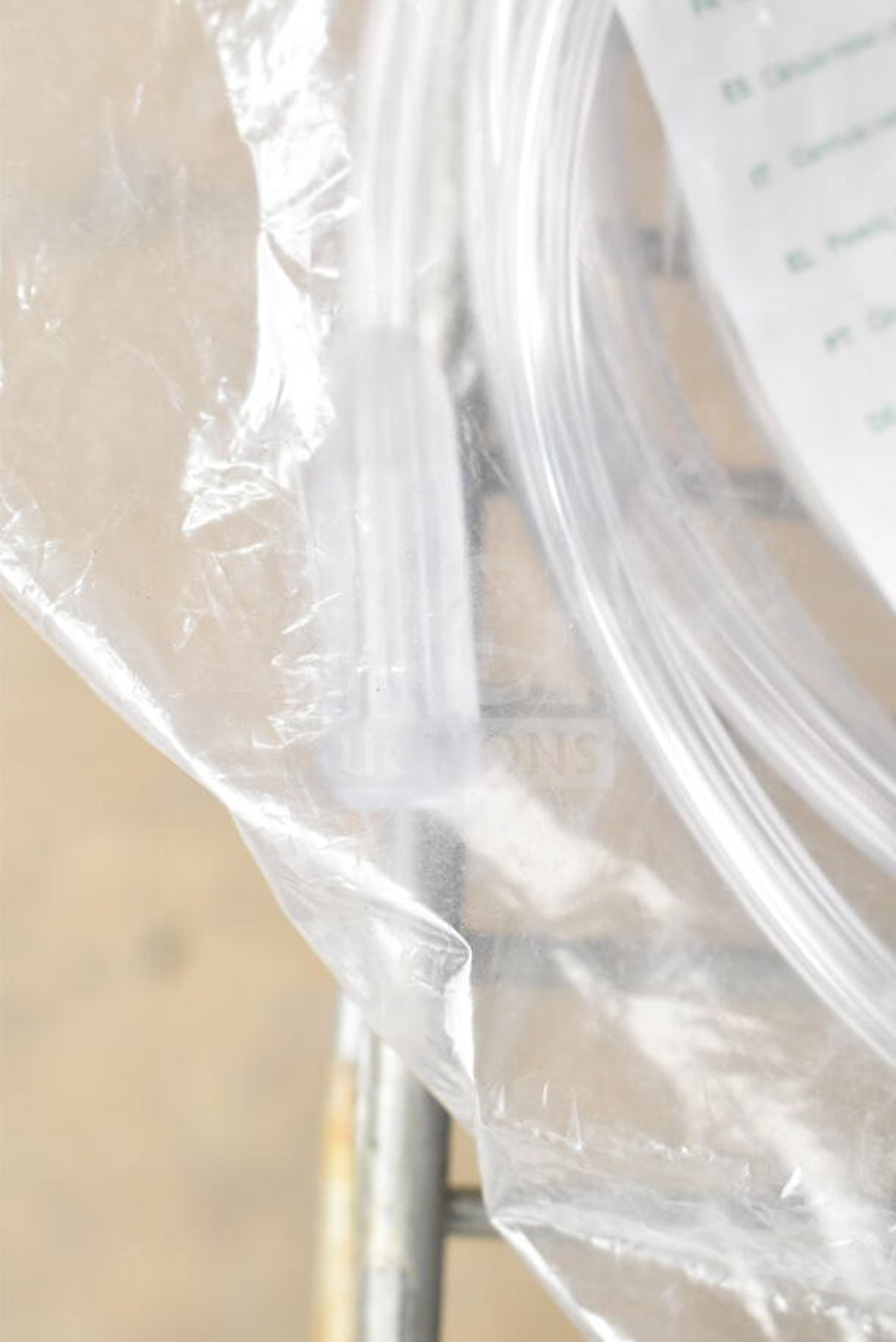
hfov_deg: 22.6
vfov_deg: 33.4
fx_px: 2238
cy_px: 671
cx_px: 448
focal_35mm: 60
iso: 1600
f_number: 7.1
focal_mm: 40
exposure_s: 1/200
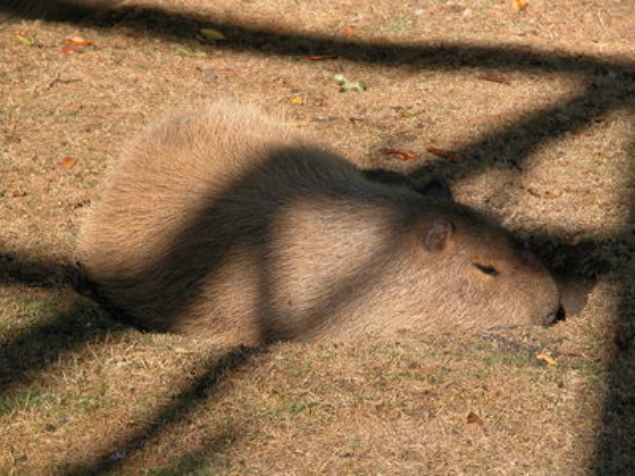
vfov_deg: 7.8
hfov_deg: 10.4
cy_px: 238
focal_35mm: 191
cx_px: 318
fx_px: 3504
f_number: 5.1
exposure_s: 1/278
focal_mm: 48.5
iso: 100
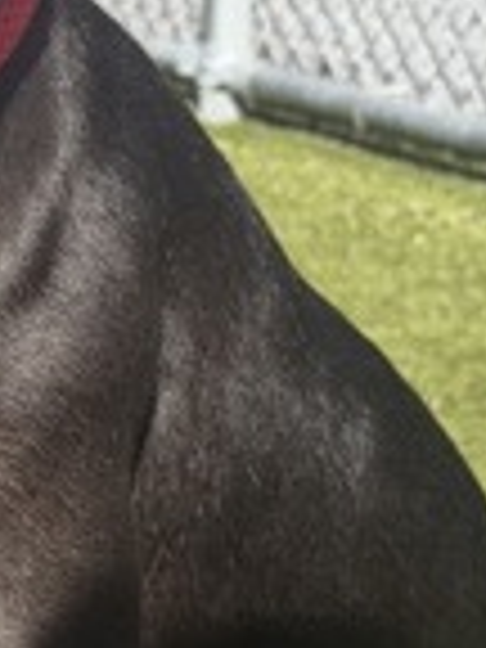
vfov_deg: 14.0
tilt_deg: -10.6
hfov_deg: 10.4
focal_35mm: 140
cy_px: 99
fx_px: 2621
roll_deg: -1.4
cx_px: -88
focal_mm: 6.76
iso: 64
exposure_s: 1/2976
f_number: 1.78
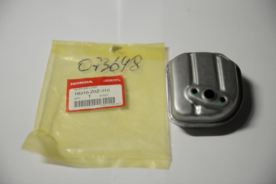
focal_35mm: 52
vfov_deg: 26.0
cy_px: 92
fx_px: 399
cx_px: 138
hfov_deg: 38.2
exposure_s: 1/30
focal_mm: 52
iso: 1600
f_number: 2.8
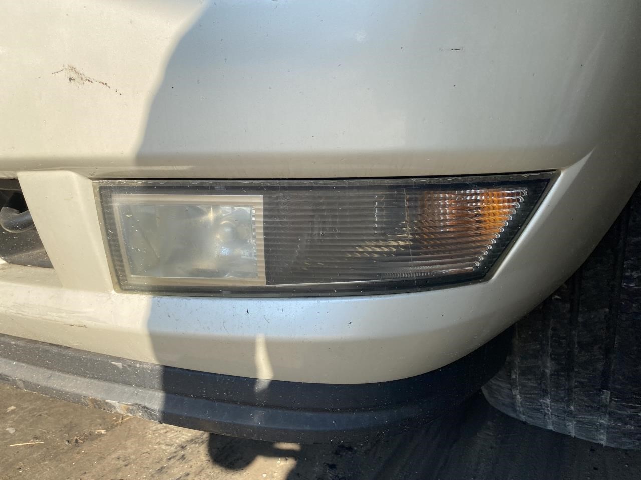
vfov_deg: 53.1
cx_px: 320
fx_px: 481
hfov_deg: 67.3
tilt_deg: -12.5
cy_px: 240
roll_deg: -3.8
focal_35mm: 26
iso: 32
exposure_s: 1/1193
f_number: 1.8
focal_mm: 4.25
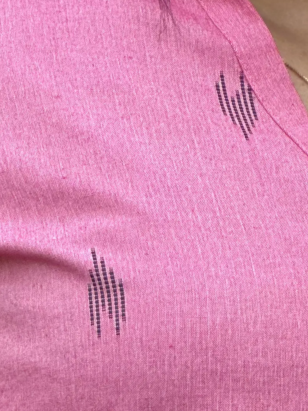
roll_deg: -1.4
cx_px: -185
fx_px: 3476
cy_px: 673
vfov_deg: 6.6
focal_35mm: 293
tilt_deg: -4.8
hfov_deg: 5.0
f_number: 2.8
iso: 160
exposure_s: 1/121
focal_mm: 9
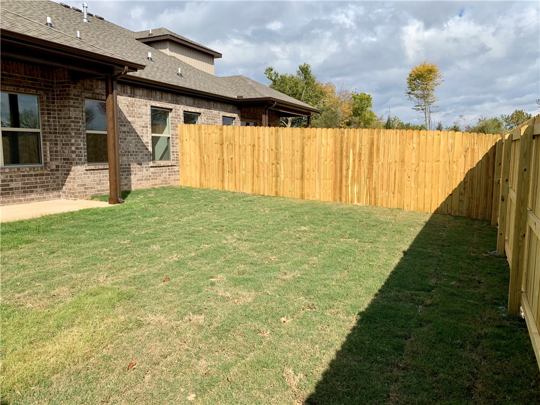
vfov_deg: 53.1
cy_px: 202
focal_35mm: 26
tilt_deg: -4.5
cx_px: 270
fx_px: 406
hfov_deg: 67.3
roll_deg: +0.2
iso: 25
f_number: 1.8
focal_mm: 4.25
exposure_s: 1/2257
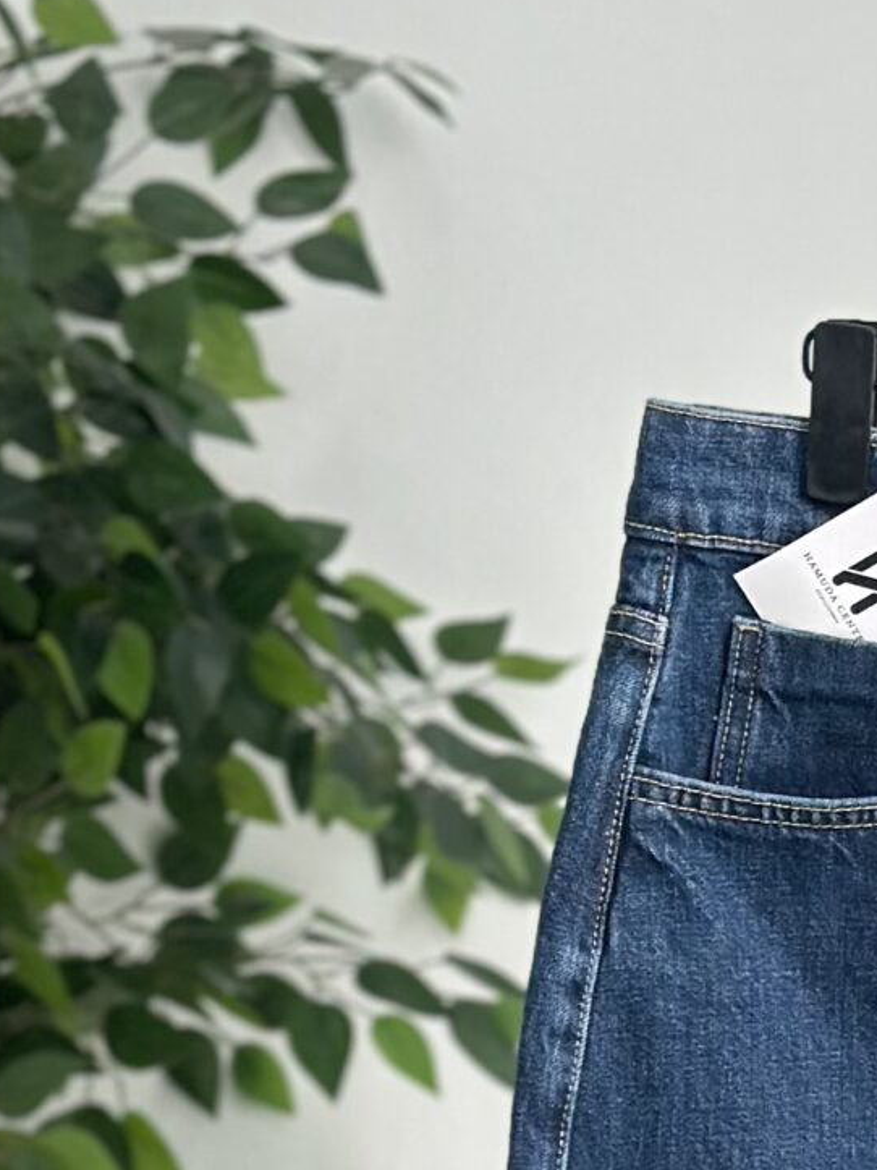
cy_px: 1610
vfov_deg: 11.3
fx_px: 5744
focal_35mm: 170
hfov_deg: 8.6
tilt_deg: -8.7
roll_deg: -0.5
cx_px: 1251
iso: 125
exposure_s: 1/50
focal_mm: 6.86
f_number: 1.78
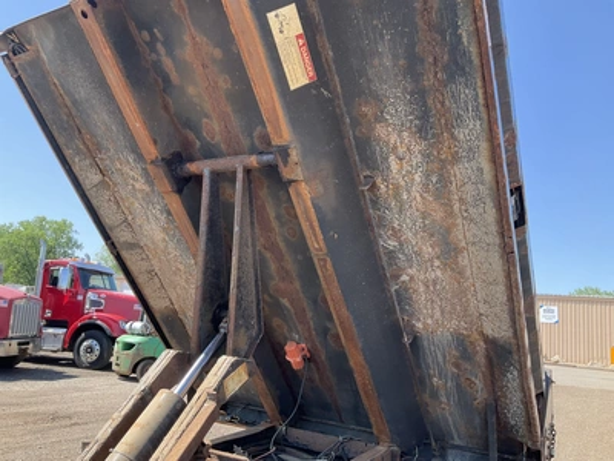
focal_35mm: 29
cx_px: 307
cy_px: 230
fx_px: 514
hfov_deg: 61.7
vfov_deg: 48.2
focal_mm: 3
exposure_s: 1/397
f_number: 1.8
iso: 25
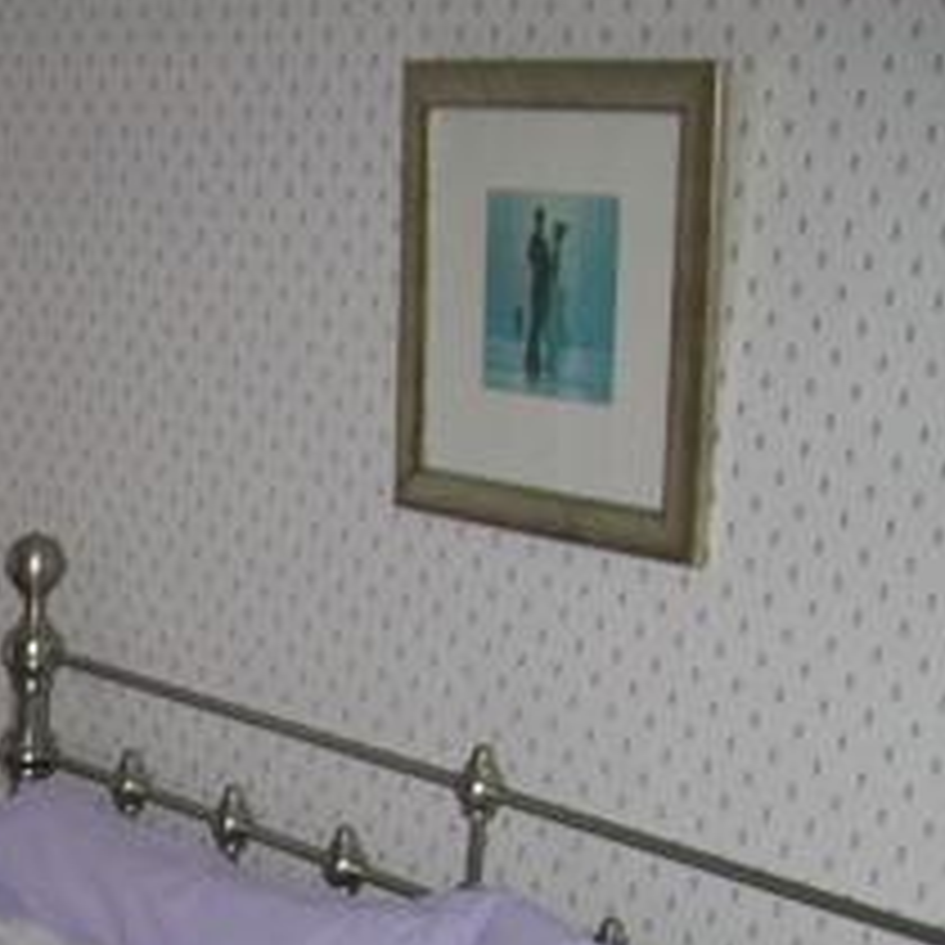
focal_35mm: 97
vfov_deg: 17.3
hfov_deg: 16.5
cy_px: 1062
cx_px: -414
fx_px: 2996
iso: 64
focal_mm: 6
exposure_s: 1/60
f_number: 2.7
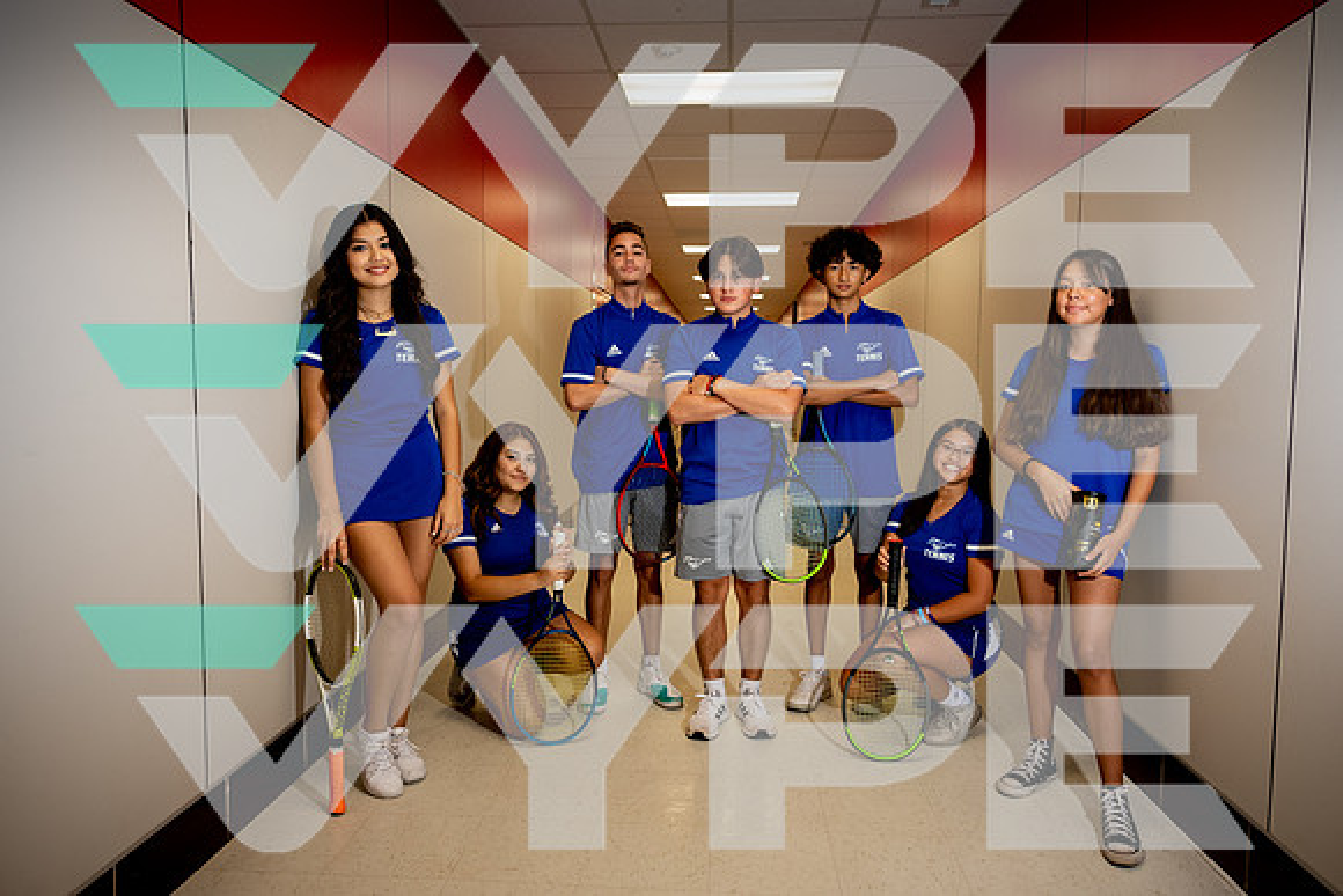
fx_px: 896
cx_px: 672
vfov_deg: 53.2
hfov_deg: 73.7
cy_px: 448
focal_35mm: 24
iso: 800
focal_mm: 24
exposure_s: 1/160
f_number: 5.6
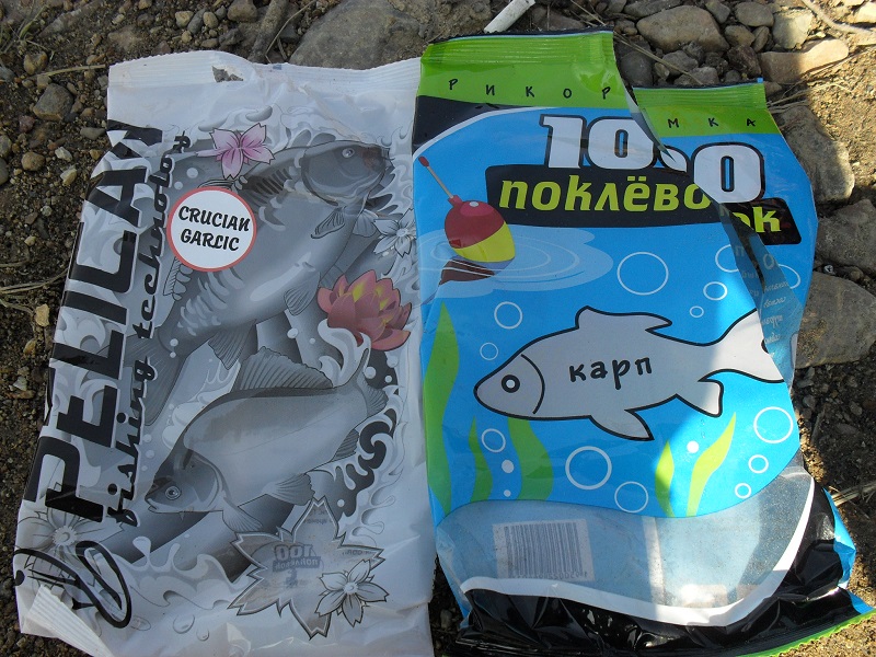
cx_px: 438
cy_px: 328
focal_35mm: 35
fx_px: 886
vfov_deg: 40.7
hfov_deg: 52.6
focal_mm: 6.3
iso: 100
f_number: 3.2
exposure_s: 1/500
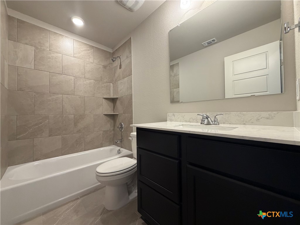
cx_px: 150
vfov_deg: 85.7
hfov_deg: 102.1
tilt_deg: -0.3
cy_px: 112
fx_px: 121
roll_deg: +1.0
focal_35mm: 14
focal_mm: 2.22
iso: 320
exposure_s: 1/120
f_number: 2.2
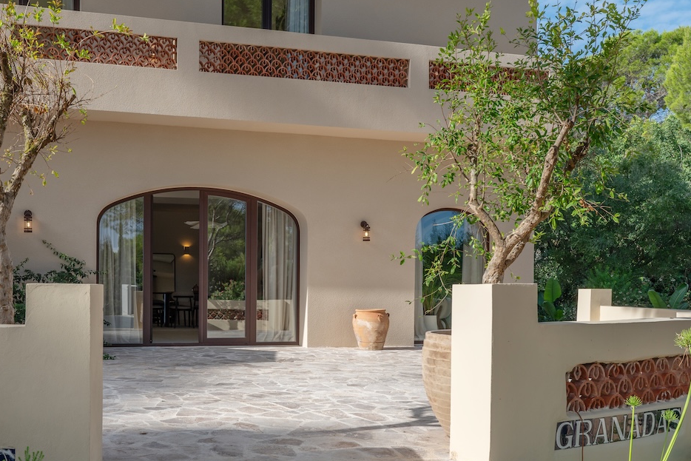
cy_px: 300
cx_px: 229
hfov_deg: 50.1
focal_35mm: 38
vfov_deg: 35.1
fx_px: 723
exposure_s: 1/400
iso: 200
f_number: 9
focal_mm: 27.5
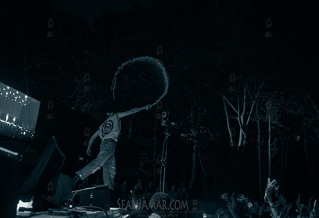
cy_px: 100
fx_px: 346
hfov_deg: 49.4
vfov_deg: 35.0
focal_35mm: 39
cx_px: 178
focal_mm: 35
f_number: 4
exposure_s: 1/400
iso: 8000
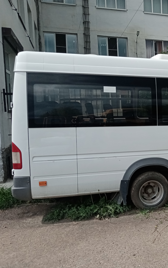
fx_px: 271
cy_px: 133
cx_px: 178
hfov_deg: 31.1
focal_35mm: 37
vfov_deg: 52.7
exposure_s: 1/1923
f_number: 1.8
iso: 110
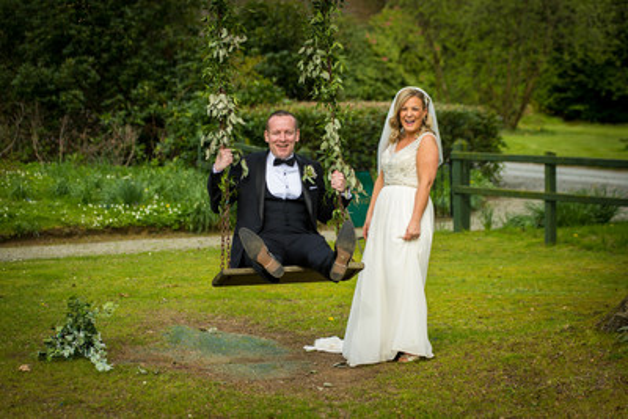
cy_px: 232
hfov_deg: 17.2
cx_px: 297
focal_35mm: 119
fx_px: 2077
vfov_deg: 11.5
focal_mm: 100
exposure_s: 1/800
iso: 160
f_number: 2.8
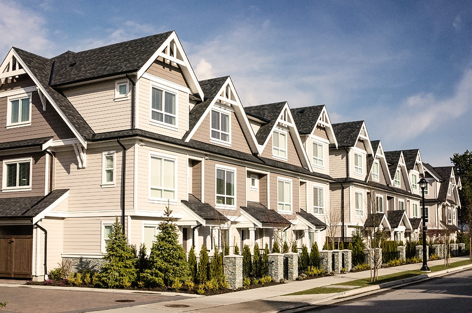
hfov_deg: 43.7
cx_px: 236
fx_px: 589
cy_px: 156
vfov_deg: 29.8
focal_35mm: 45
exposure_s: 1/320
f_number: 8
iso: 200
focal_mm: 30
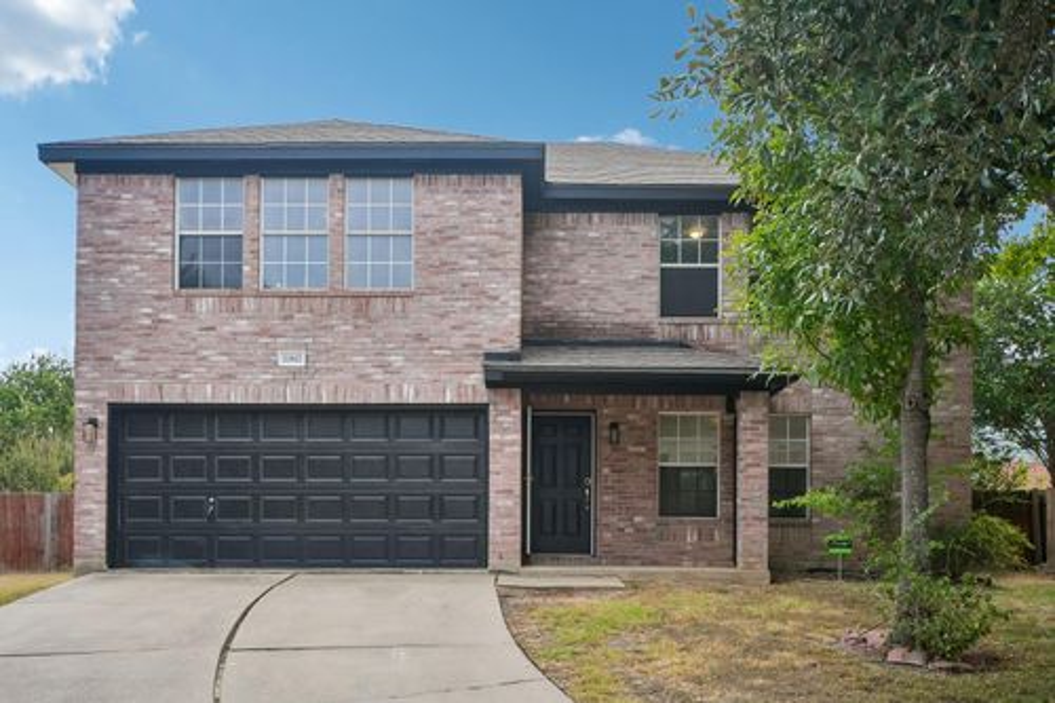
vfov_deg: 36.8
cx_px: 528
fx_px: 1055
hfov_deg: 53.1
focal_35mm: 36
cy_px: 352
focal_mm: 24
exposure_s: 1/500
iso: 400
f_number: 8
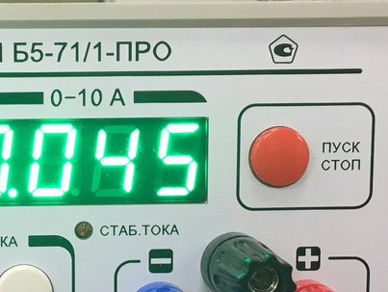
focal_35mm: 92
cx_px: 24
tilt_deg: -33.5
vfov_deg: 15.8
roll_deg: -1.8
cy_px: 285
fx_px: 1032
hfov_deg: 20.8
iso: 40
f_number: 2.2
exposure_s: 1/33
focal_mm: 4.15
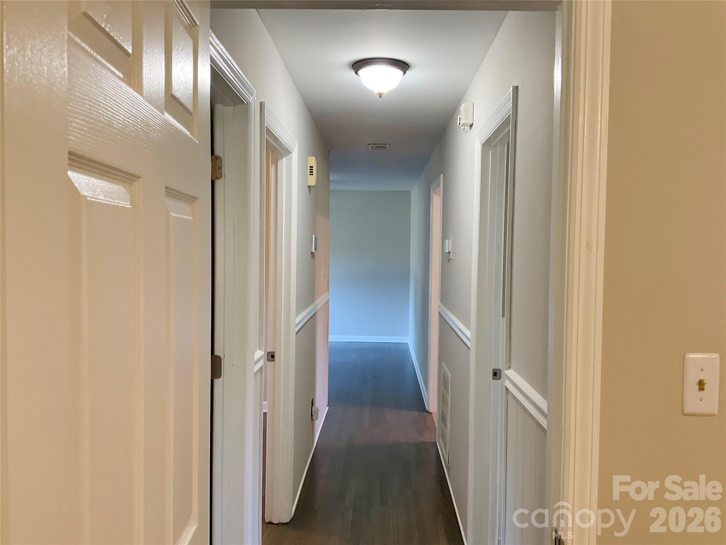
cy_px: 272
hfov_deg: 61.7
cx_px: 363
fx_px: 608
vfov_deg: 48.2
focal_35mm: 29
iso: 80
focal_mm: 3
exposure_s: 1/60
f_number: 1.8
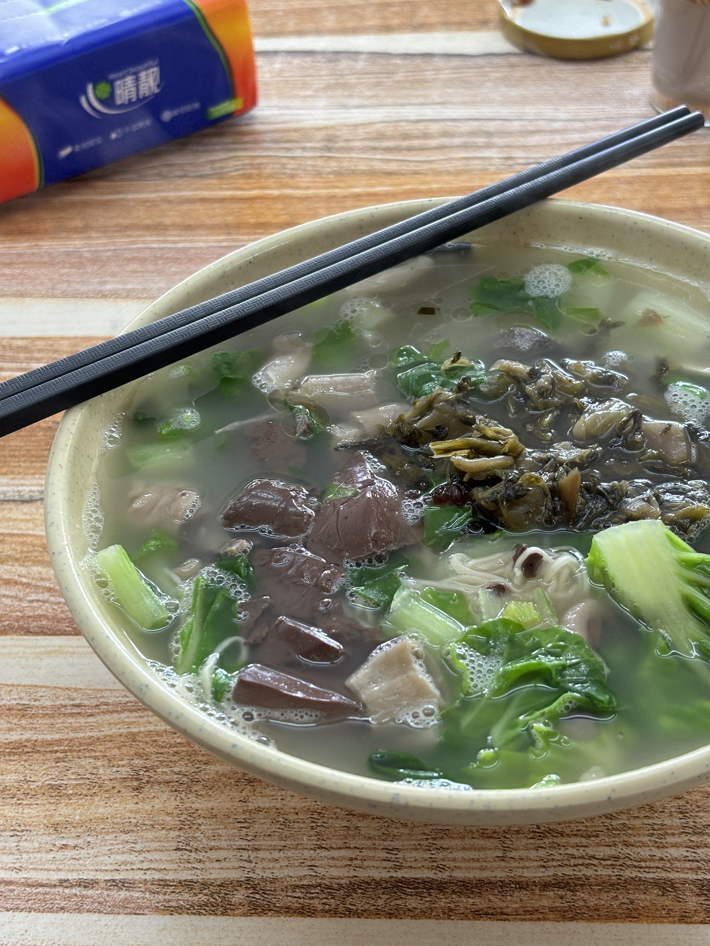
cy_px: 473
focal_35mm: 52
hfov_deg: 28.0
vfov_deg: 36.8
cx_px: 355
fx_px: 1422
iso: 100
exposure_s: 1/60
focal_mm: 5.96
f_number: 1.6
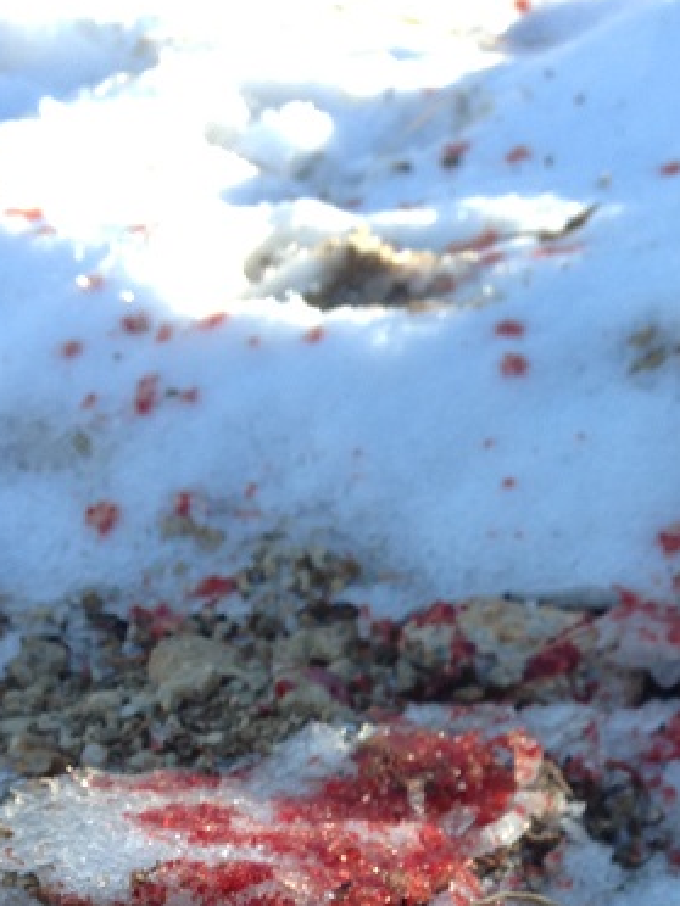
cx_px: 485
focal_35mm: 71
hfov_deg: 20.6
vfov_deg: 25.8
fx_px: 1860
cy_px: 940
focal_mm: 4.13
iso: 50
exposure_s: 1/182
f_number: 2.4
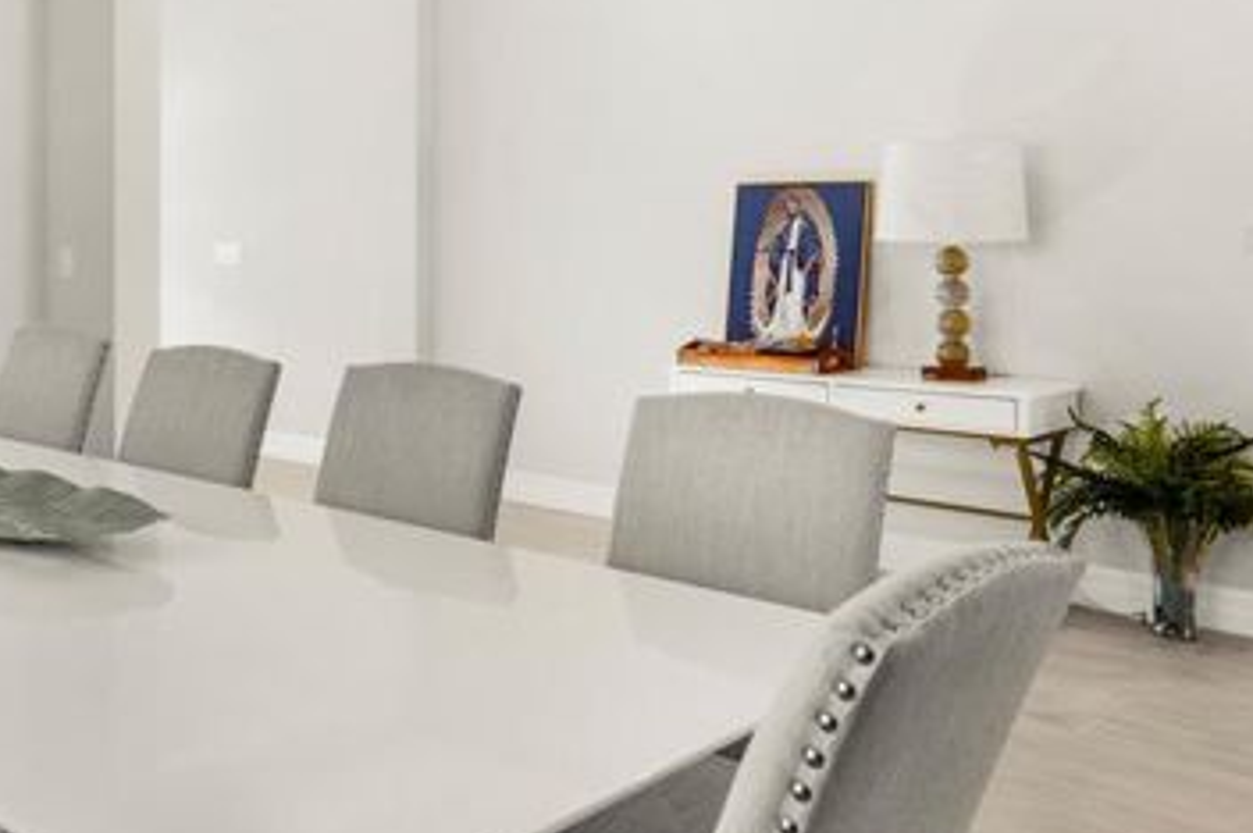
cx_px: 130
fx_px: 1252
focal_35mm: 36
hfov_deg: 47.8
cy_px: 240
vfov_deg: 36.2
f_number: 2.8
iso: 640
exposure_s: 1/60
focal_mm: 12
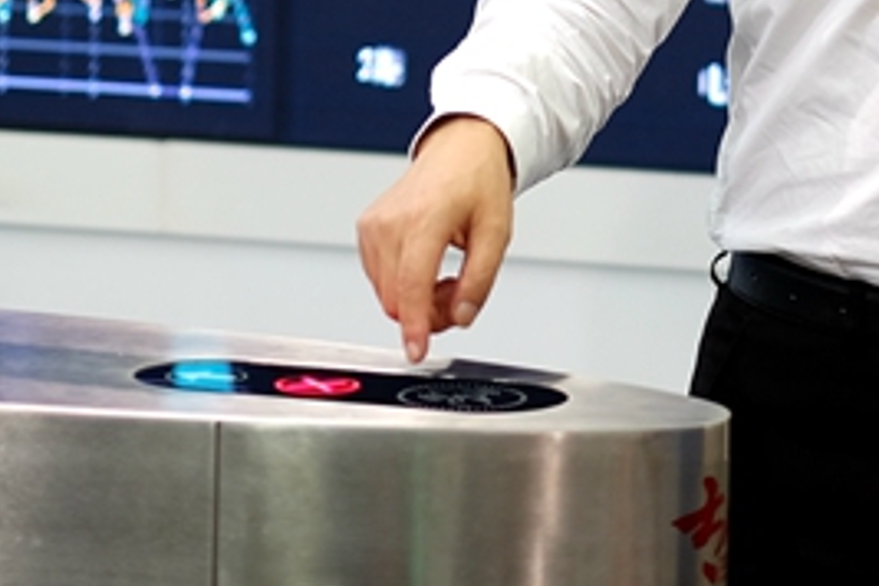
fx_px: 3882
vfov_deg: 8.5
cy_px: -239
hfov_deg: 12.7
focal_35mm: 159
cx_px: 928
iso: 200
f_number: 1.8
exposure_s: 1/120
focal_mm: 35
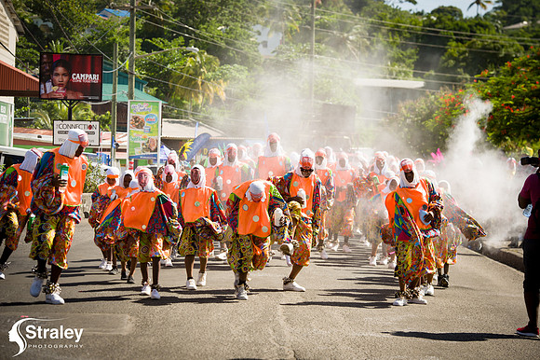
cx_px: 270
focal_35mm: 112
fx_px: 1679
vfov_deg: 12.2
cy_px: 180
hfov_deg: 18.3
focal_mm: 112
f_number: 6.3
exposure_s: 1/250
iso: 100
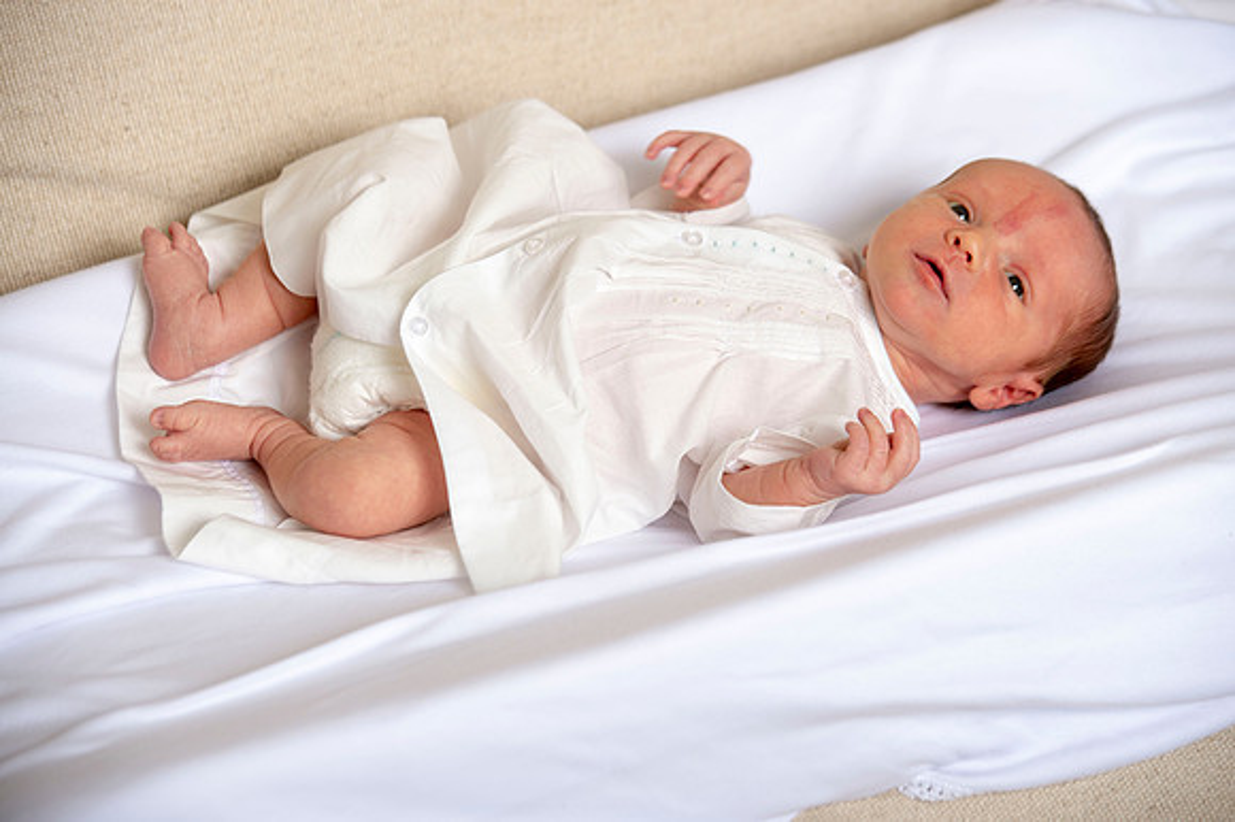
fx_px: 4628
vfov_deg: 10.1
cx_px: 618
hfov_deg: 15.2
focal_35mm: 135
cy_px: 411
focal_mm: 135
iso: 125
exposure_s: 1/160
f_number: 5.6
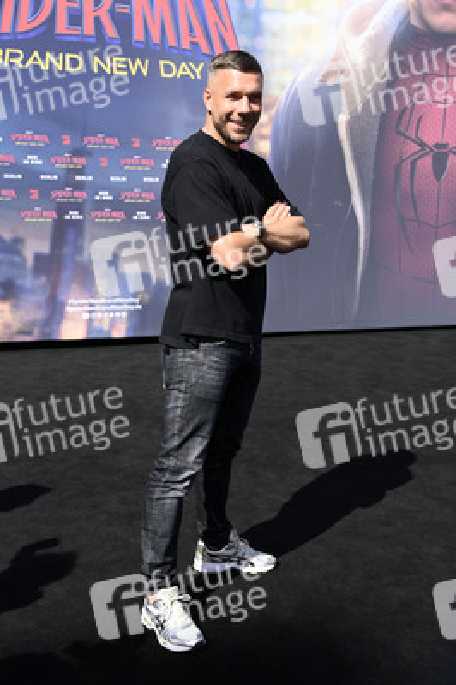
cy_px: 342
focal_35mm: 45
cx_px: 228
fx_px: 856
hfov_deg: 29.8
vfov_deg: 43.6
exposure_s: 1/320
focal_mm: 45
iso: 100
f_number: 5.6
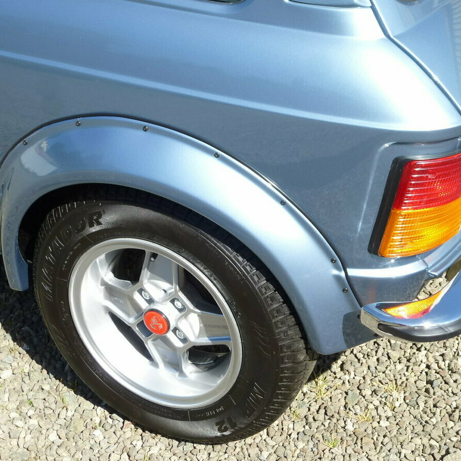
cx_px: 243
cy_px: 231
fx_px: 934
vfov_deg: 27.7
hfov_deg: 27.7
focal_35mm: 62
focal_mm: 9.4
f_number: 4.3
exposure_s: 1/320
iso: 100
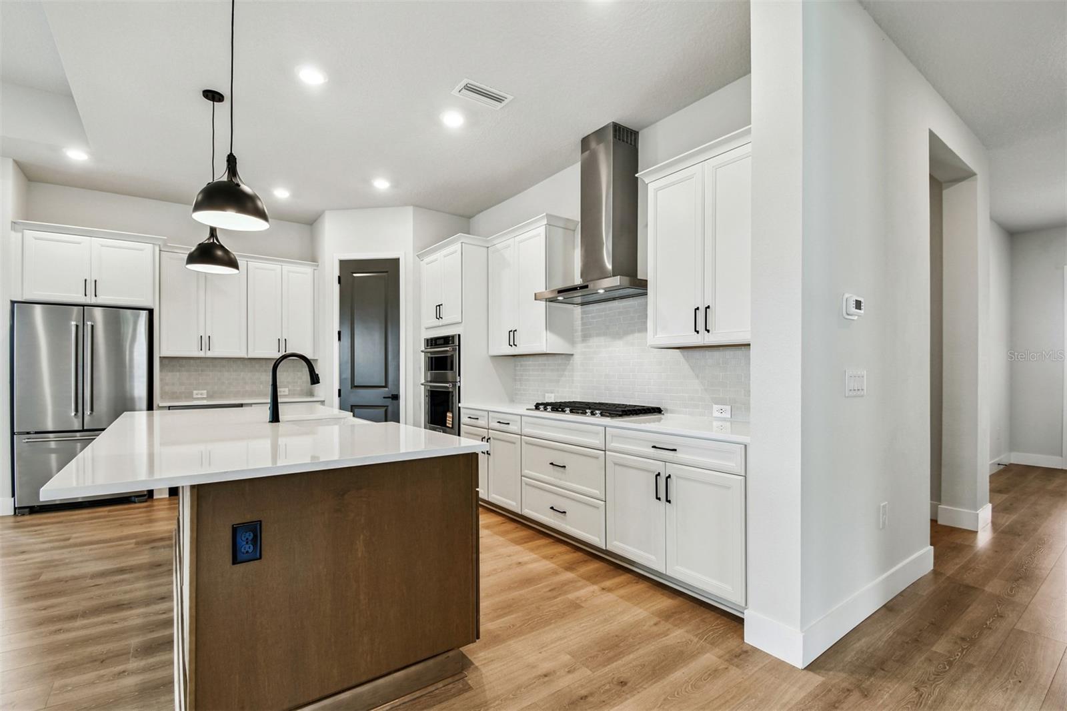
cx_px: 534
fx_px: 444
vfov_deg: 77.3
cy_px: 356
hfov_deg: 100.4
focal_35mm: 15
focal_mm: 10
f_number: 7.1
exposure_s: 1/20
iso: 100
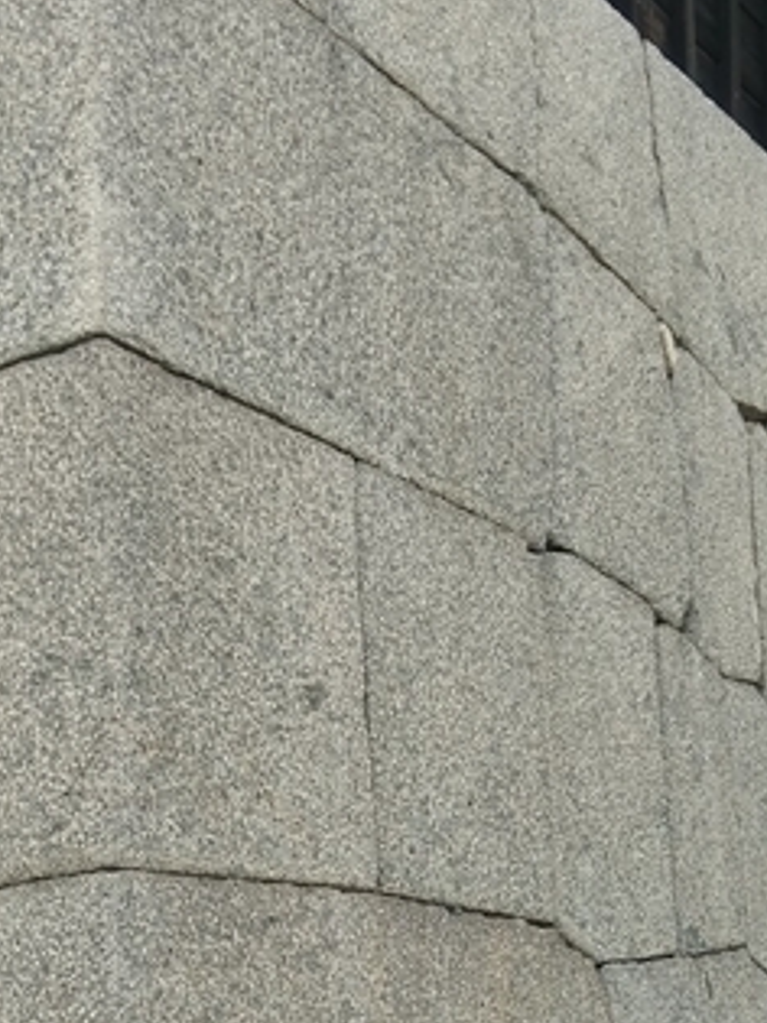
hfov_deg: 22.2
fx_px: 1951
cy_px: 825
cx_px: 341
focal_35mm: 66
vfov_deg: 28.7
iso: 100
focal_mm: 4.58
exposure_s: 1/1143
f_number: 1.8
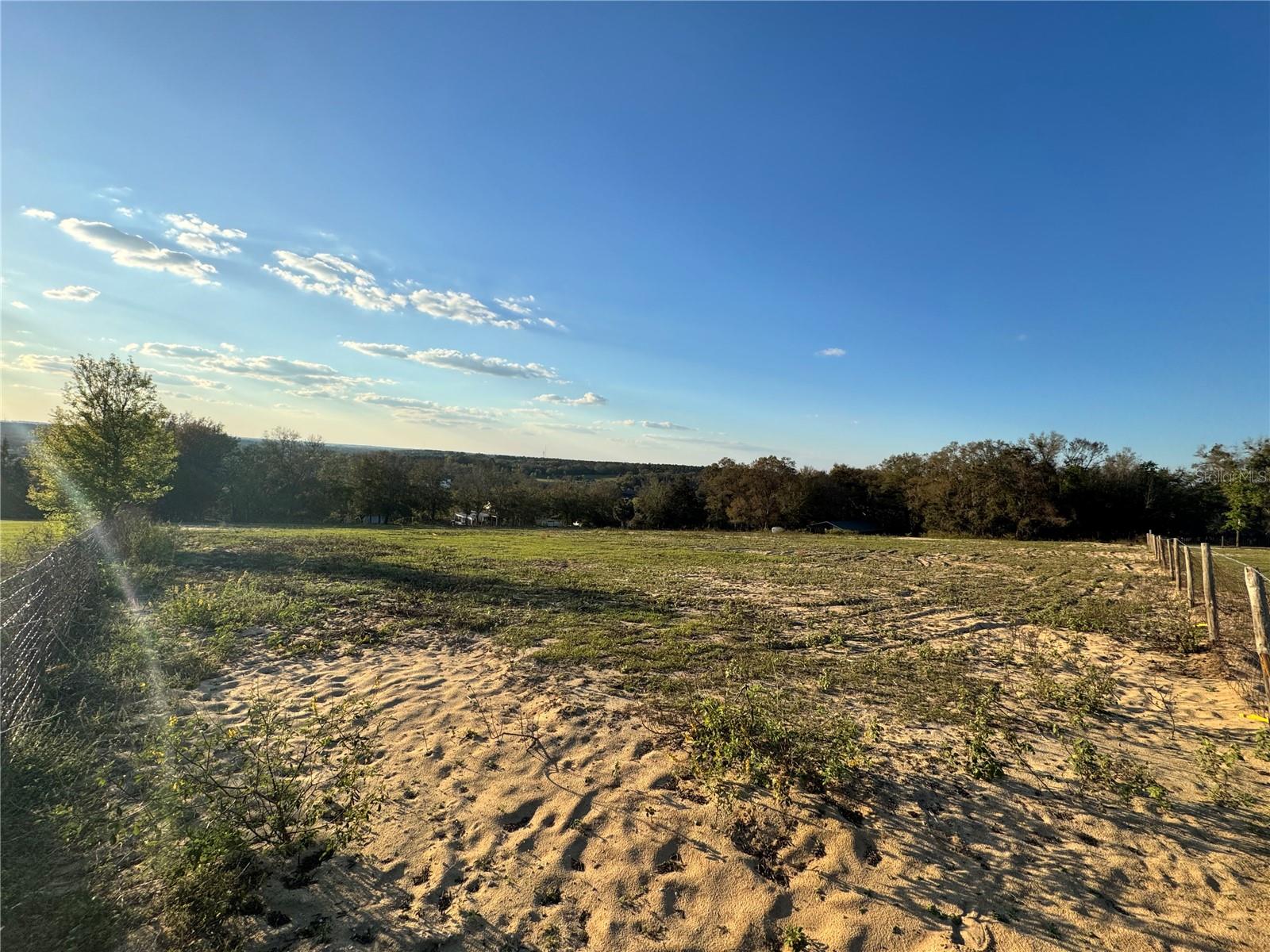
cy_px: 476
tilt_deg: -1.3
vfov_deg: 85.7
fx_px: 514
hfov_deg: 102.1
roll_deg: -4.2
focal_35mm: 14
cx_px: 635
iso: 40
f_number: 2.2
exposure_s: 1/1880
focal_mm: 2.22
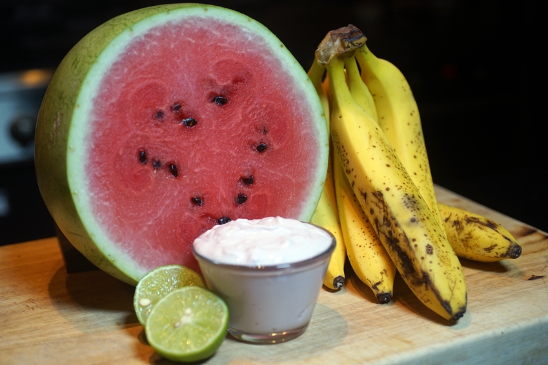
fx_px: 807
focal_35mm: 53
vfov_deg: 25.5
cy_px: 190
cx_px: 279
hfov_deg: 37.5
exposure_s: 1/160
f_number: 4
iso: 320
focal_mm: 50
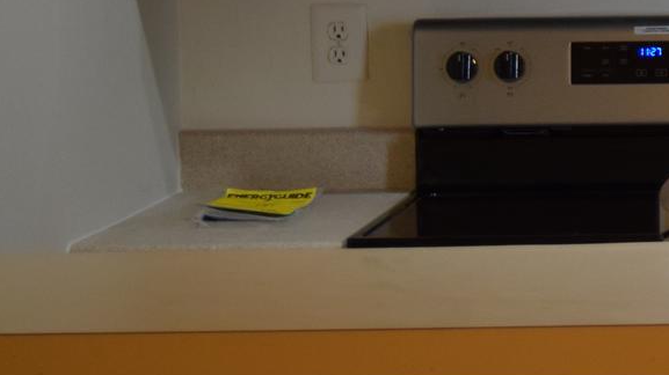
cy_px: 25
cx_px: 1091
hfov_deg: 12.4
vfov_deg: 7.5
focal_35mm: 162
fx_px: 2870
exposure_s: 1/60
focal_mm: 29
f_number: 4.2
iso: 500
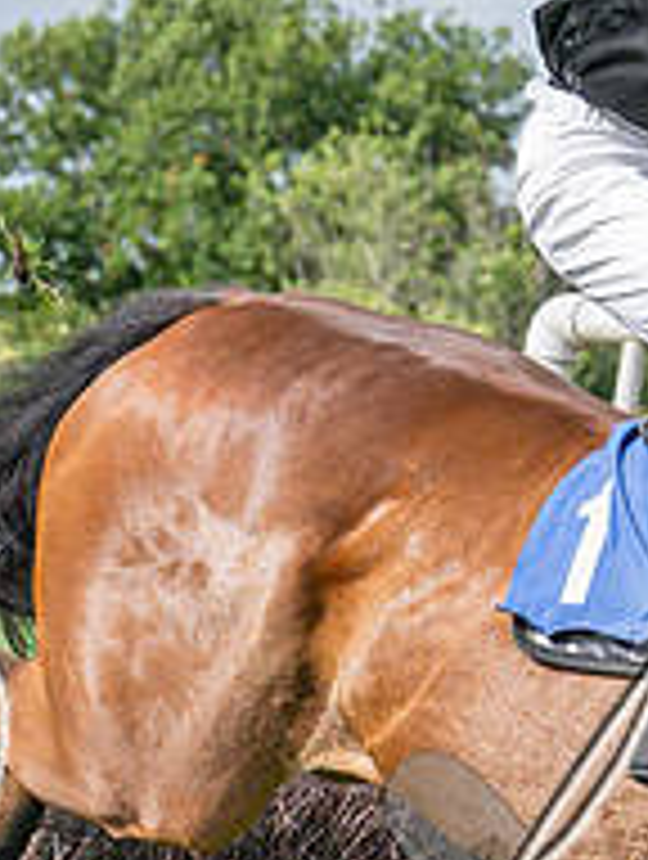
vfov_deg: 4.1
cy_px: 543
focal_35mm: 485
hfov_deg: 3.1
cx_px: 1239
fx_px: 12065
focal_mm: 70
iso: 400
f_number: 5
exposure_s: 1/2000
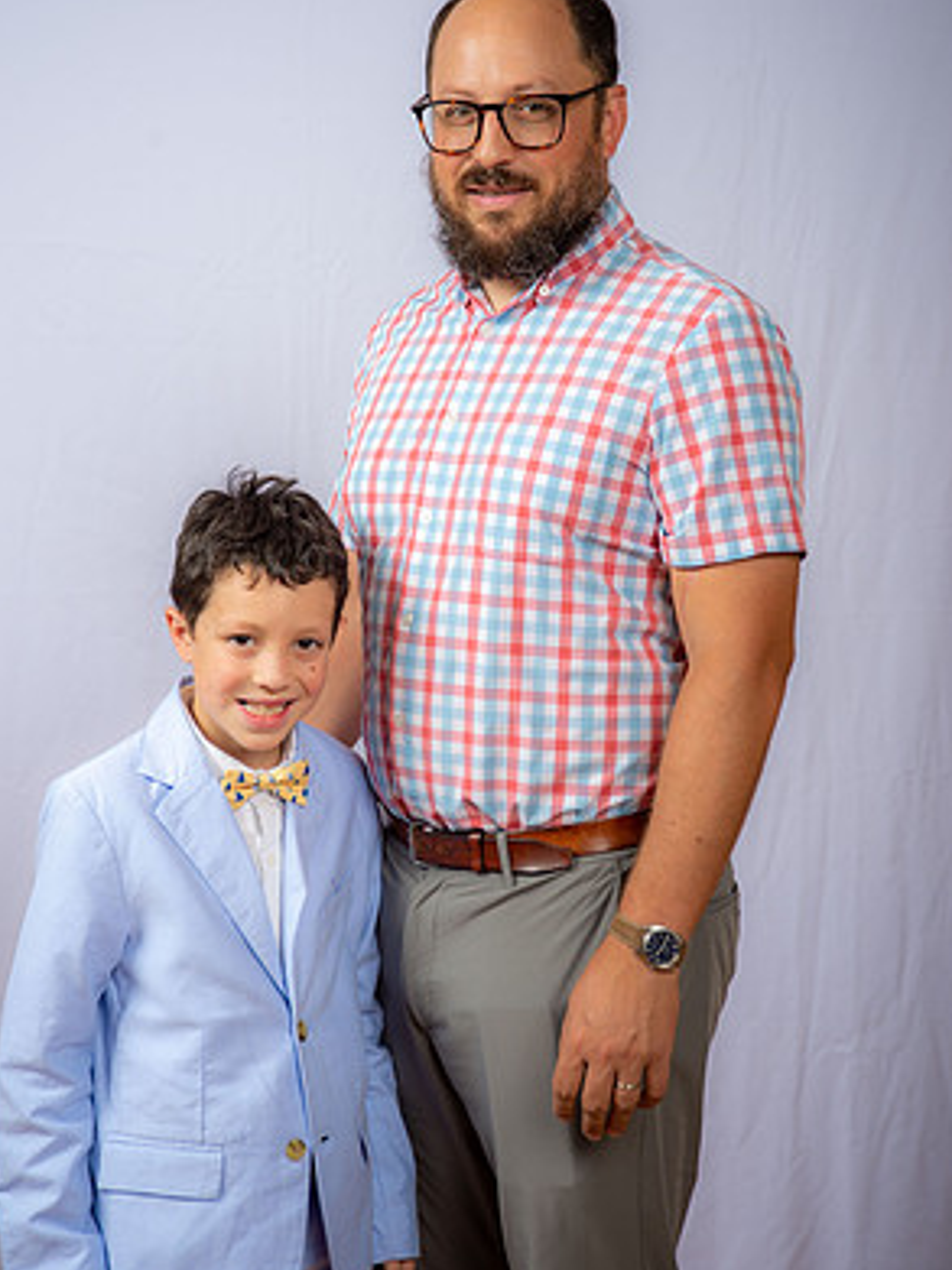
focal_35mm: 73
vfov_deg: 26.7
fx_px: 2678
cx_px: 473
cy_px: 588
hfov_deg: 20.2
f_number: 6.3
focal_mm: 66
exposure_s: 1/160
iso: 250
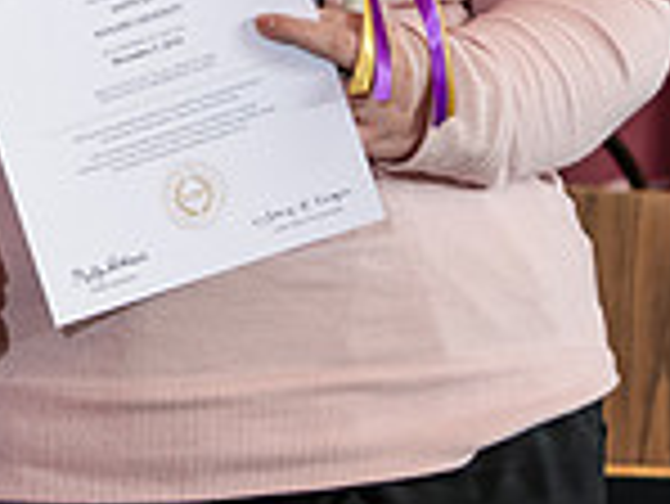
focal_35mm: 374
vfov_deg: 4.0
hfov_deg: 5.3
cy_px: -340
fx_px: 7245
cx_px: -184
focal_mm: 100
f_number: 3.5
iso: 1250
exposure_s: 1/200
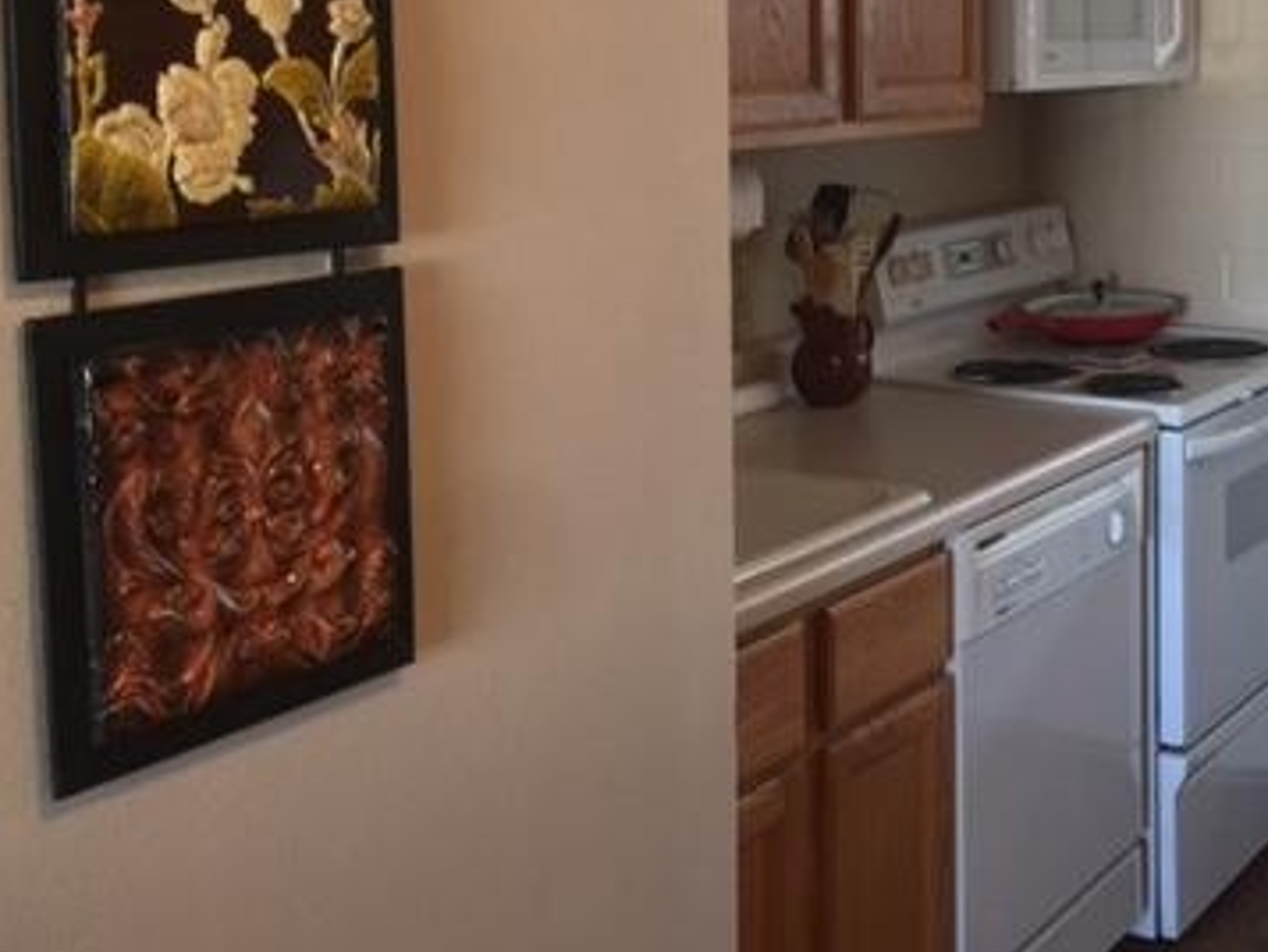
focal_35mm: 52
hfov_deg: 36.2
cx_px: 899
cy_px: 213
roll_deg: -0.7
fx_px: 1905
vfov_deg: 27.6
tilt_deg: -4.7
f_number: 2.2
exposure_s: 1/15
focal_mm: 4.15
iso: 50
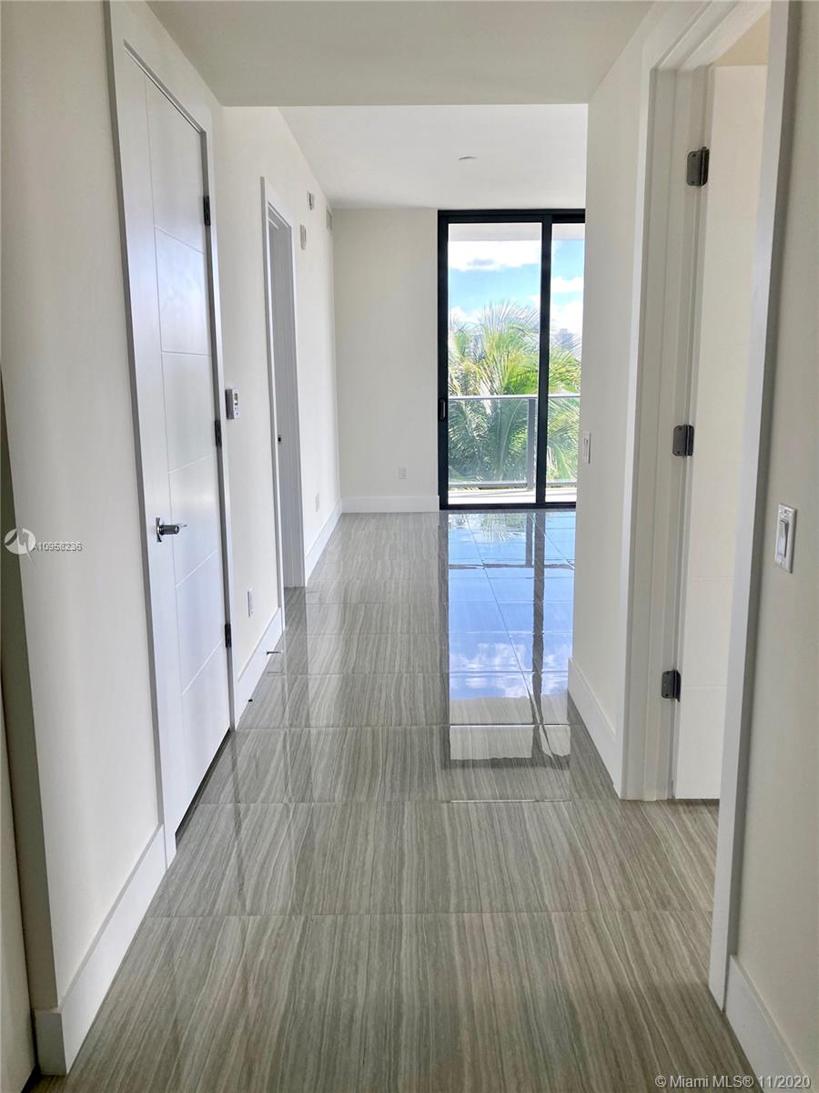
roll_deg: +0.4
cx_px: 410
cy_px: 546
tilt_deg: -10.0
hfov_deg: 49.7
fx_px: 883
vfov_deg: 63.4
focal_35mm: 28
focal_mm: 3.99
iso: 25
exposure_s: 1/121
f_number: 1.8
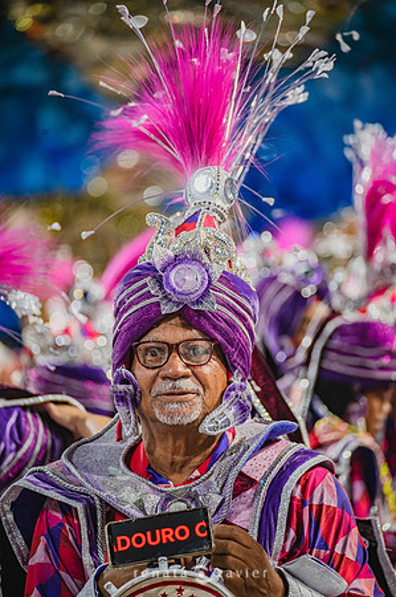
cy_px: 298
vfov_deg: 9.4
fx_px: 3638
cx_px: 198
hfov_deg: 6.2
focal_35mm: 220
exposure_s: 1/160
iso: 2500
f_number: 5.6
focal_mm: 220
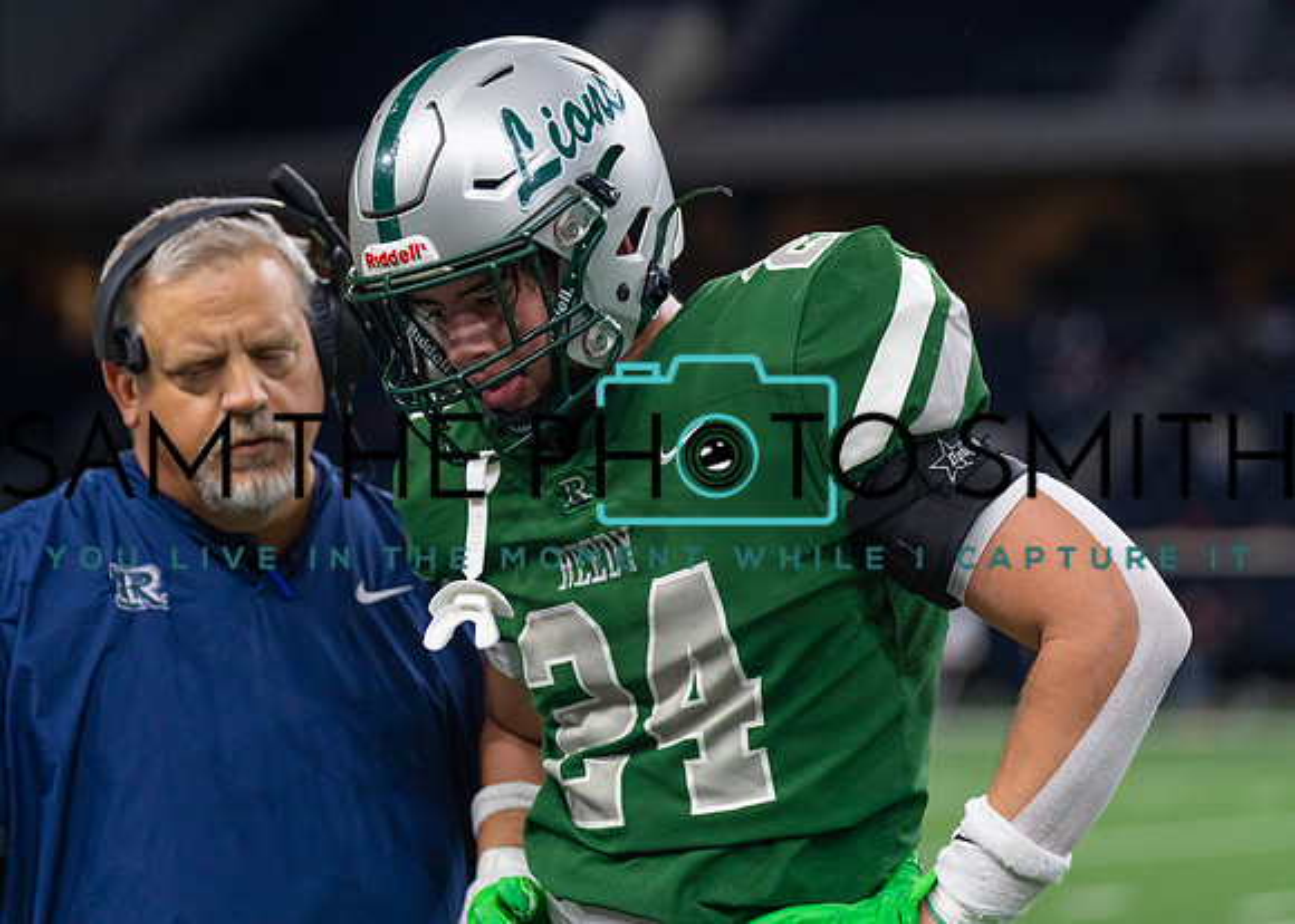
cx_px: 648
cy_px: 462
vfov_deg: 10.8
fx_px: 4893
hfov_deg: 15.1
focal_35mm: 133
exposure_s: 1/1250
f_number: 2.8
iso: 1600
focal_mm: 127
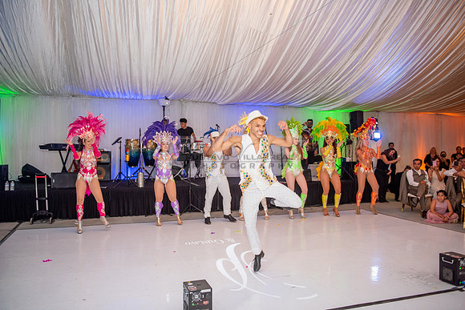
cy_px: 155
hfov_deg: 63.6
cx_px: 232
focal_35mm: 29
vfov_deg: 45.0
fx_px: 375
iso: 1000
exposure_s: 1/160
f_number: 2.8
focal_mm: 29
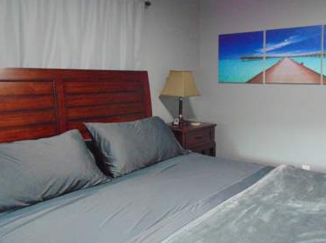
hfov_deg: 56.8
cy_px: 91
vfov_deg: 43.7
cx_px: 176
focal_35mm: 32
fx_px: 301
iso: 500
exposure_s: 1/20
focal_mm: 4.5
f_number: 3
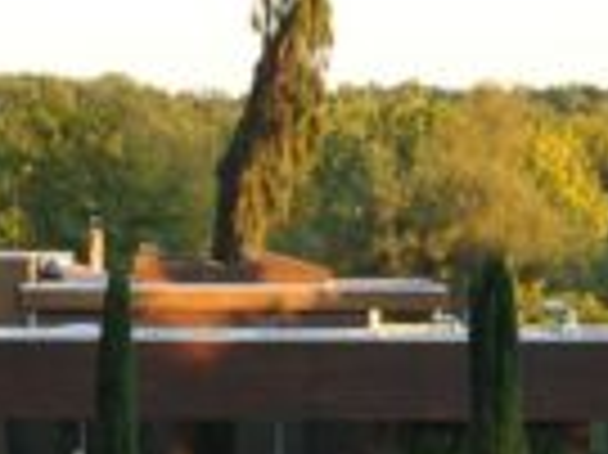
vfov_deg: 6.0
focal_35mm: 248
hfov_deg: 8.0
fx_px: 4352
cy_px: 315
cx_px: 248
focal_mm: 58
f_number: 4.5
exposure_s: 1/100
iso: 200
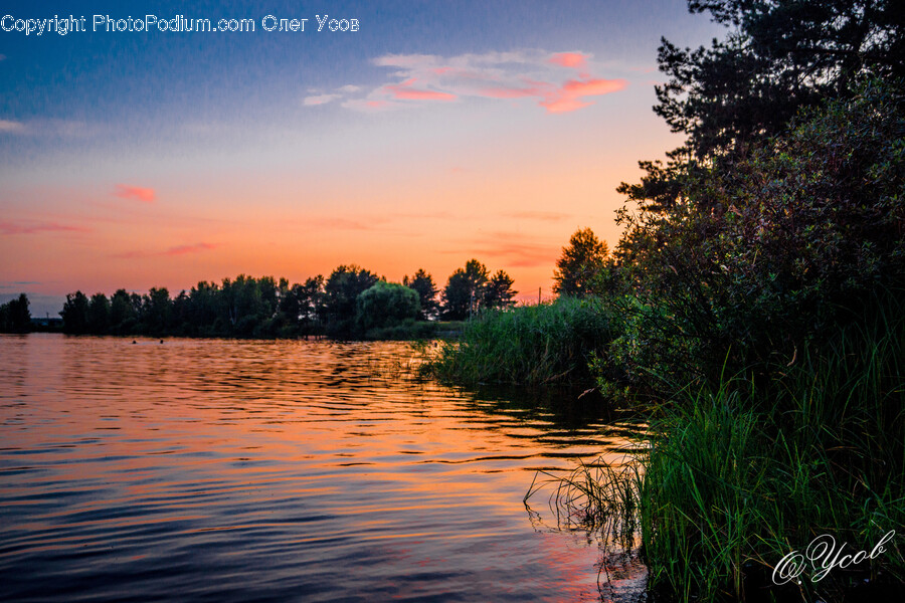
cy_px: 302
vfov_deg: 34.2
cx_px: 452
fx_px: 980
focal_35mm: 39
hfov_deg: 49.6
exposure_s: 1/100
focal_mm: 26
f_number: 4
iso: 400
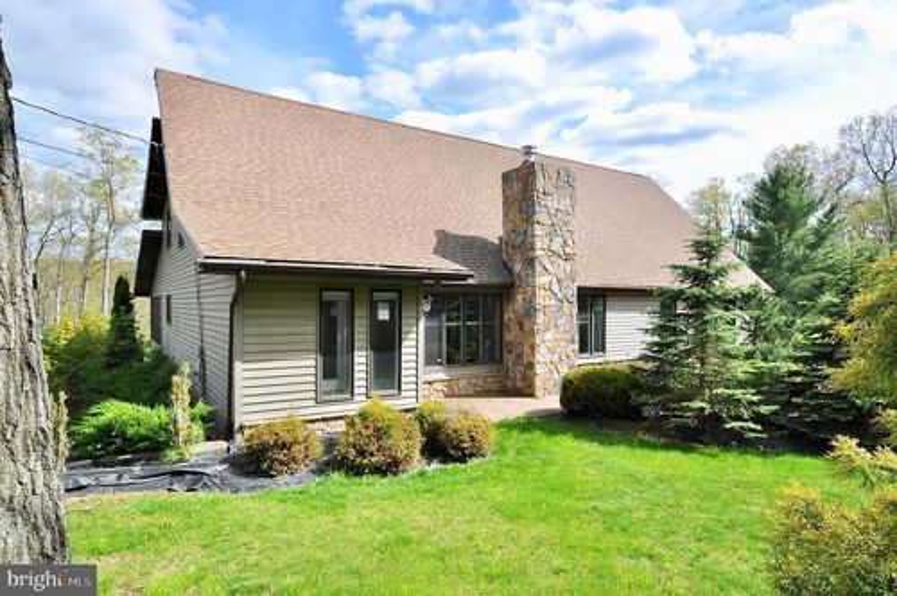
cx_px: 448
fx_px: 523
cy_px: 298
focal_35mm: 21
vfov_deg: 59.4
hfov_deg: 81.3
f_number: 8
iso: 200
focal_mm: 14
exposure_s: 1/200
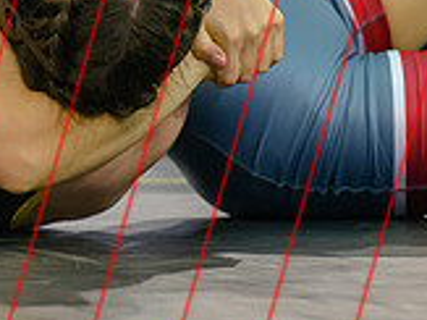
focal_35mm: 831
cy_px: -22
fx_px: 10243
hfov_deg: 2.4
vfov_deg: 1.8
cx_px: -7
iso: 3600
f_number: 2.8
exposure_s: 1/800
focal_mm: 200
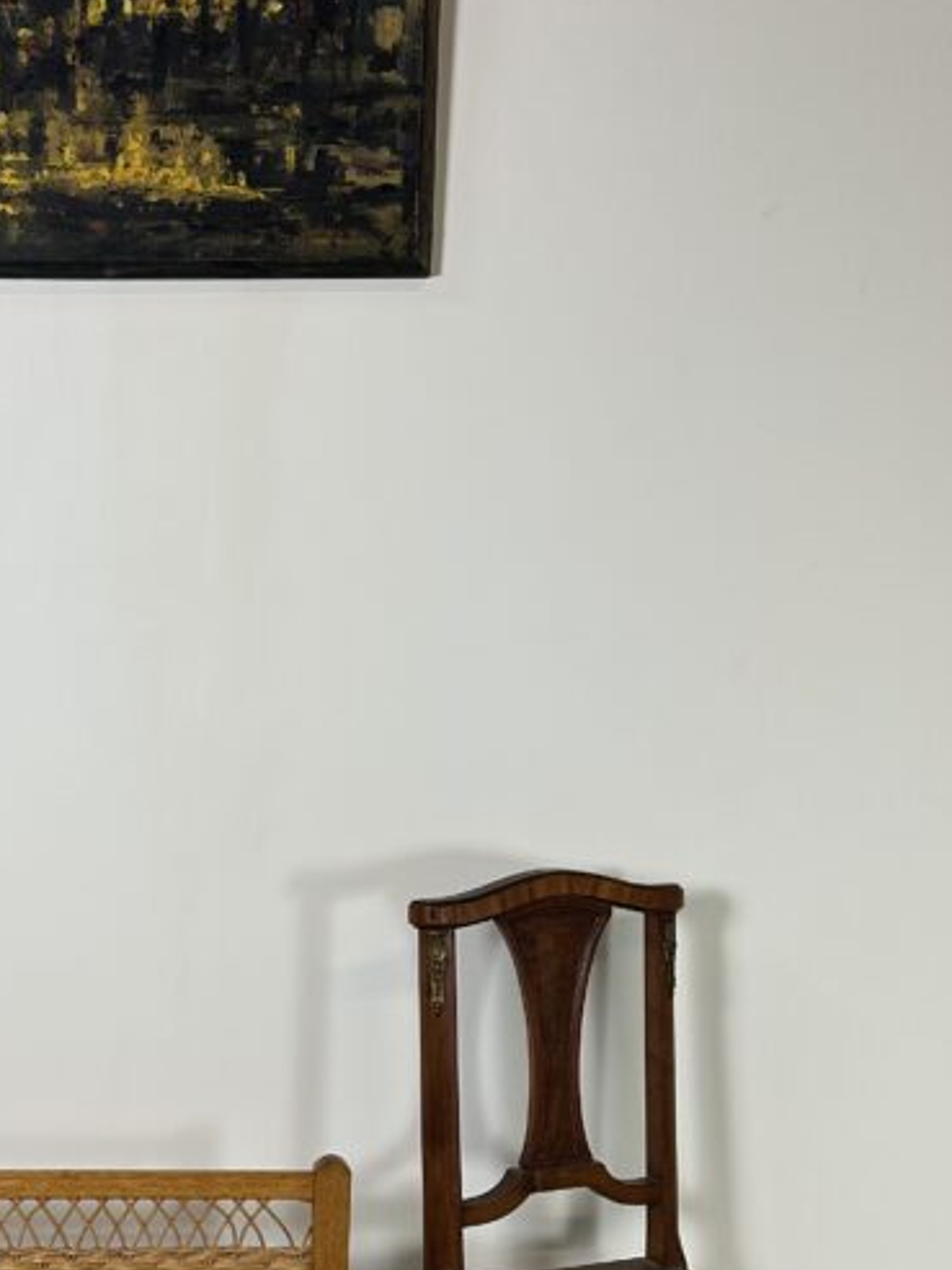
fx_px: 1833
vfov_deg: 37.9
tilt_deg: -9.1
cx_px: 95
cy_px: 811
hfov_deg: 28.0
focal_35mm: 50
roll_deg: -0.4
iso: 160
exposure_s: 1/100
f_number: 1.78
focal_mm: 6.86
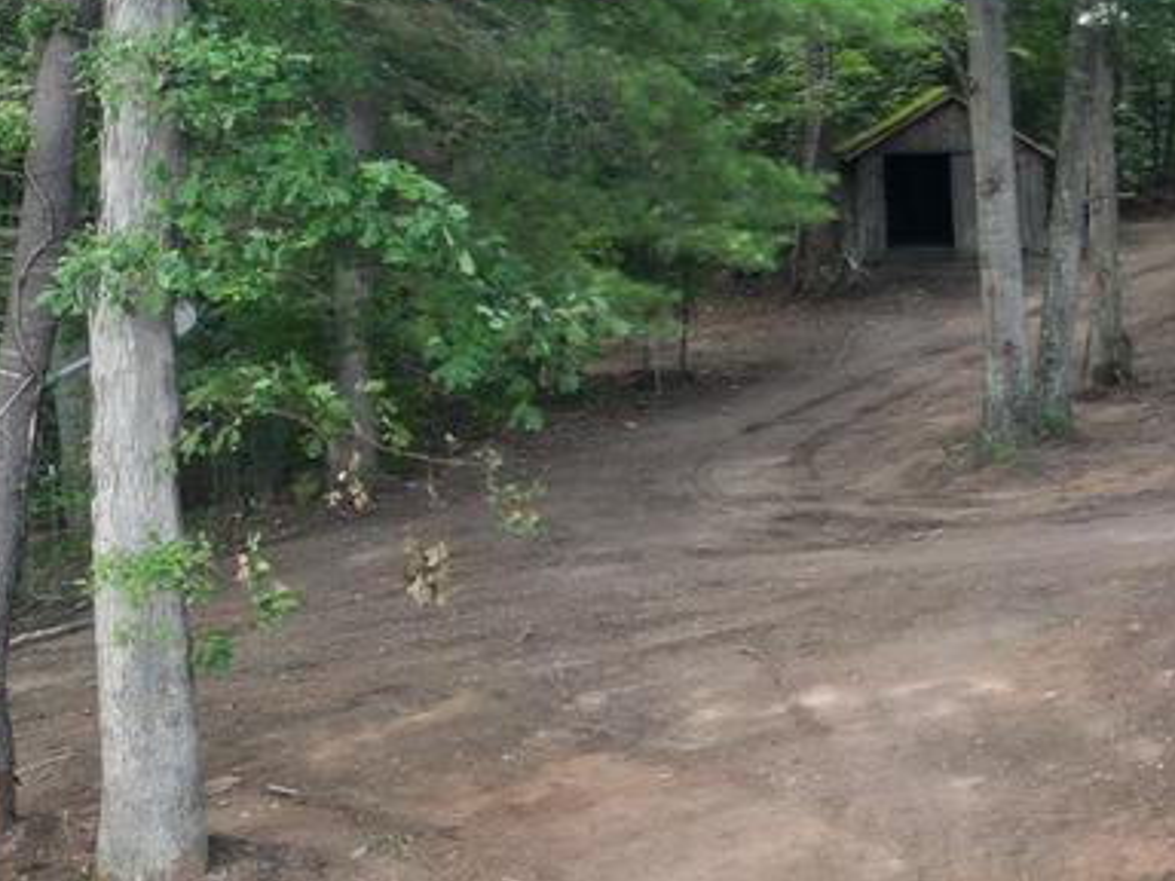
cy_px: 138
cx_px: 1873
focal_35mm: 90
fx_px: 3055
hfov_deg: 18.6
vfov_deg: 16.3
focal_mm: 6.72
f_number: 1.7
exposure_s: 1/725
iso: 150
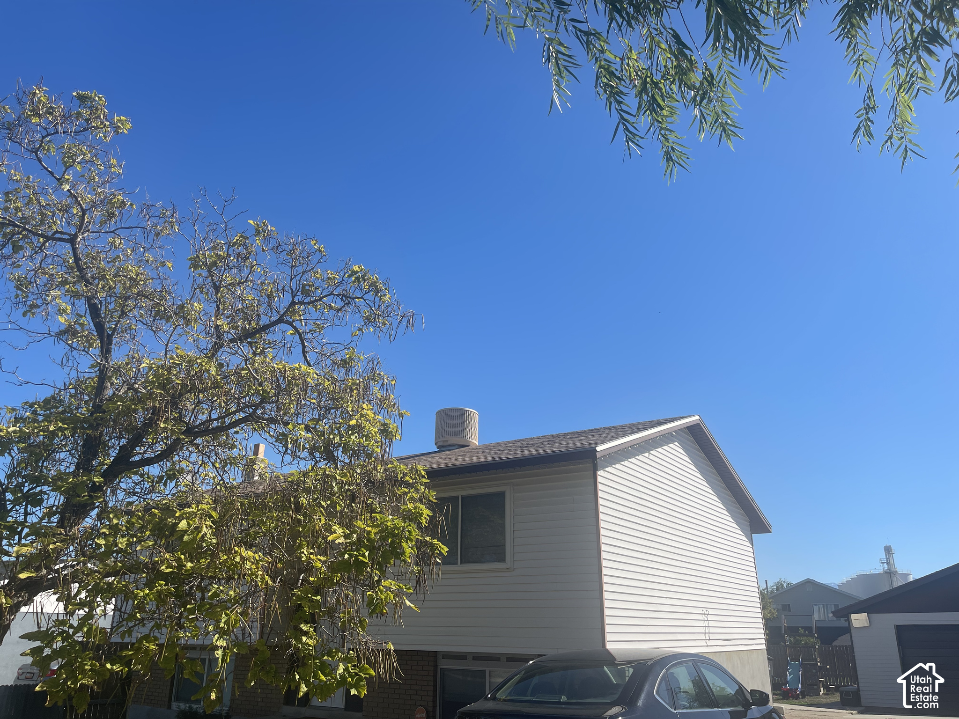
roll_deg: -0.6
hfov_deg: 69.4
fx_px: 693
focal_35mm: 25
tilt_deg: +19.4
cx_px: 480
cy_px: 360
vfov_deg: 54.9
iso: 32
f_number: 1.6
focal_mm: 5.1
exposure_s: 1/3663
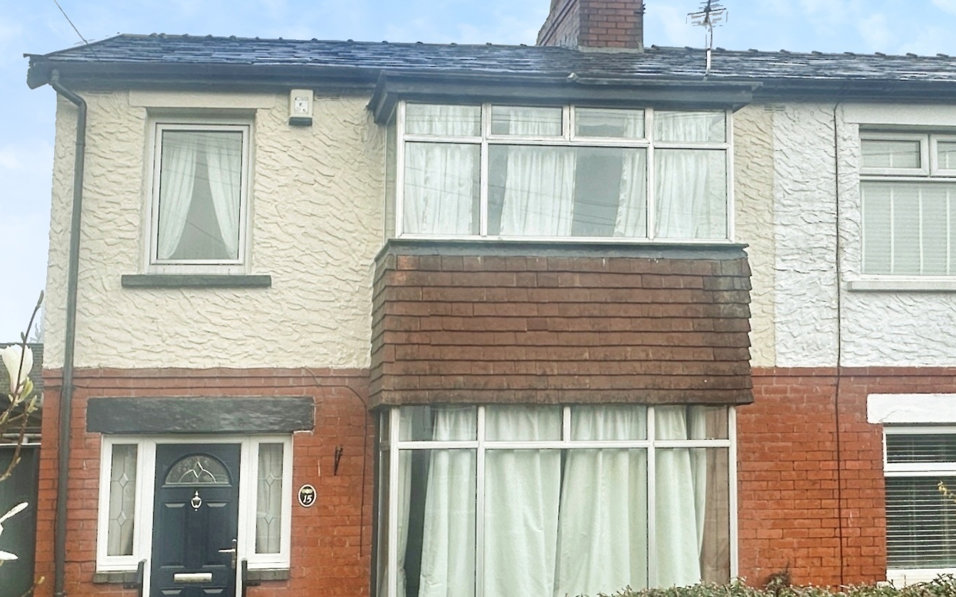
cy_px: 304
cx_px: 284
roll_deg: +0.3
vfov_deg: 39.4
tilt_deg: +8.1
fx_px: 834
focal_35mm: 32
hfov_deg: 57.7
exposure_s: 1/903
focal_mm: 2.22
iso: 50
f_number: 2.2
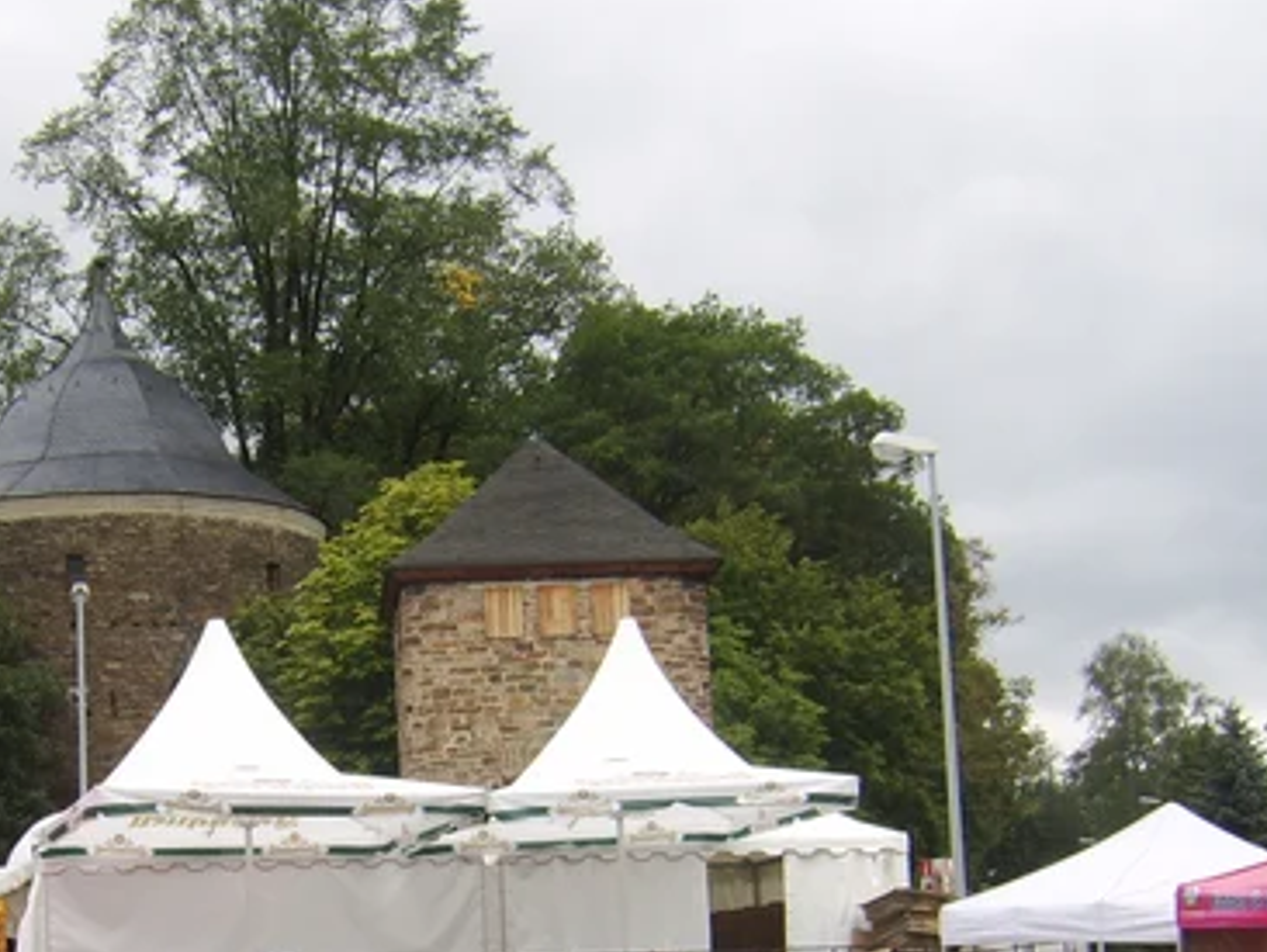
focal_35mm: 66
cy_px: 808
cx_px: 284
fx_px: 2417
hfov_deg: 28.8
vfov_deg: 21.9
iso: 71
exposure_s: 1/148
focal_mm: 8.13
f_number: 5.6
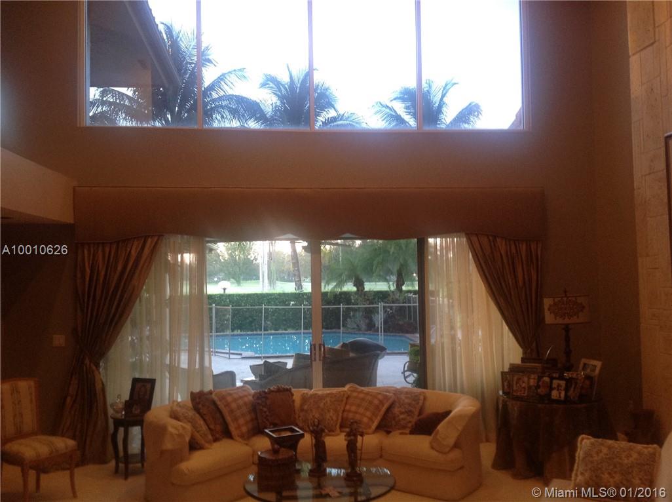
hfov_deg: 52.7
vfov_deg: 40.6
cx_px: 336
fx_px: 678
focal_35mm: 35
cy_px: 251
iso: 160
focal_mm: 4.28
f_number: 2.4
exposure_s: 1/15
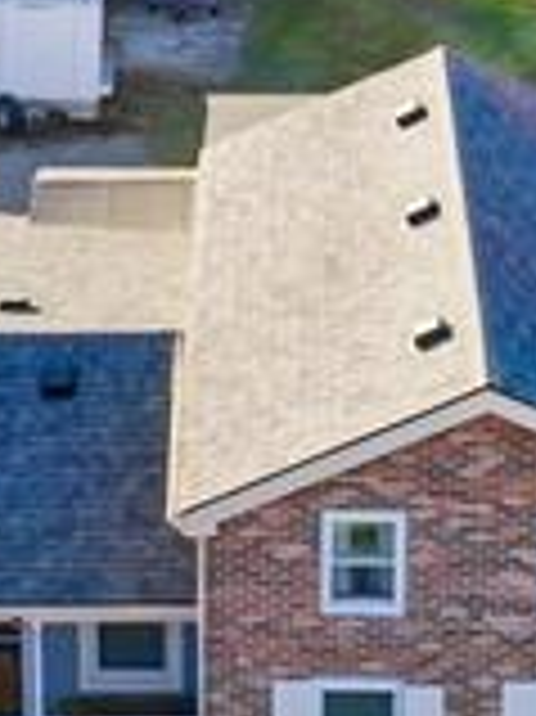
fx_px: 3576
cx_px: 144
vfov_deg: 11.4
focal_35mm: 173
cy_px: 495
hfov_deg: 8.6
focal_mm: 10.3
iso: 200
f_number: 7.1
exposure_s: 1/160
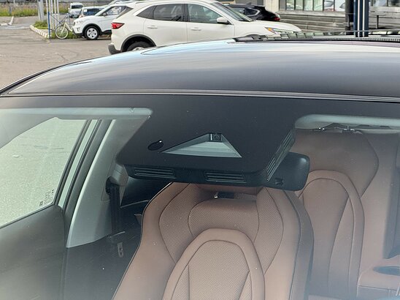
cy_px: 150
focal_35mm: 77
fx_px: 889
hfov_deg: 25.4
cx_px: 200
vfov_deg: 19.1
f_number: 2.8
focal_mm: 9
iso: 125
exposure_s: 1/99
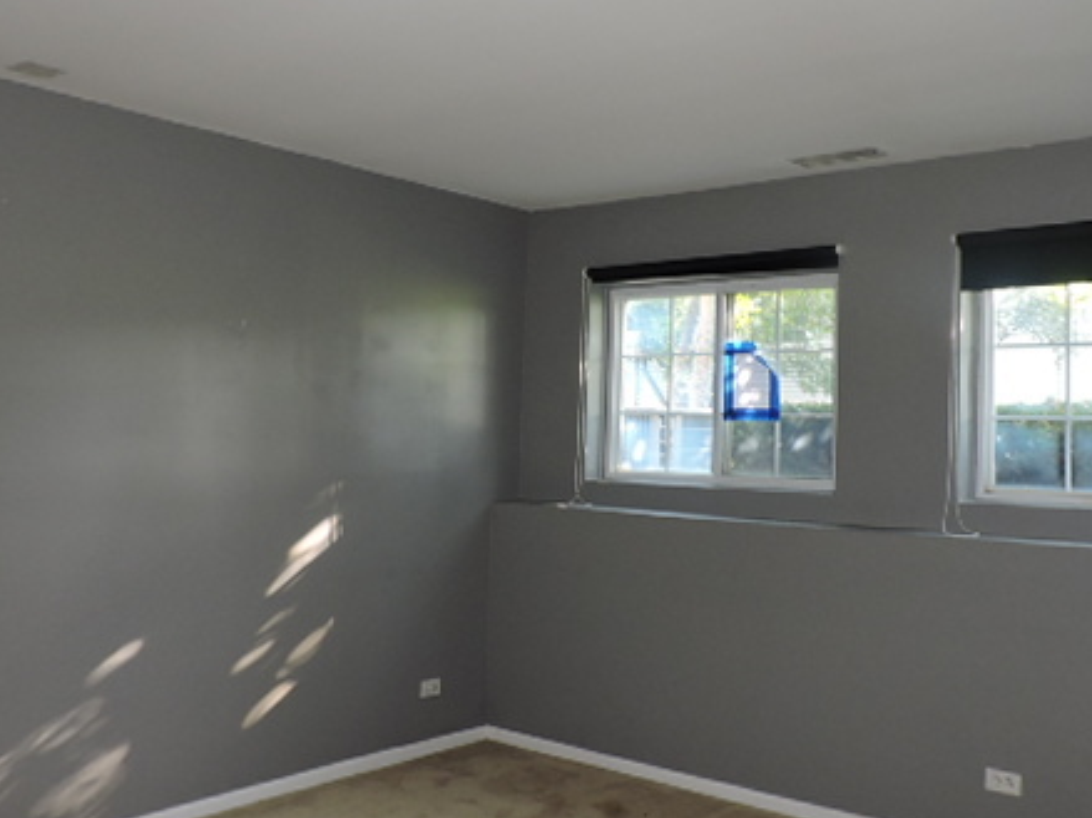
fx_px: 1104
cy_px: 373
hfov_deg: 52.6
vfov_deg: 40.6
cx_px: 537
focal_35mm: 35
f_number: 3
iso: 200
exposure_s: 1/30
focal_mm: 4.3
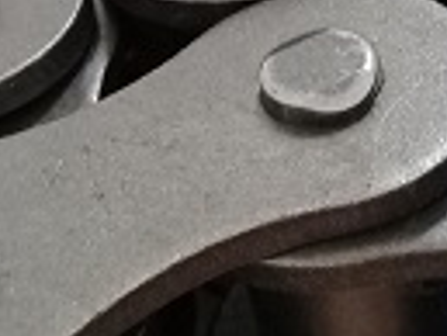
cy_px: 114
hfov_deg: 20.3
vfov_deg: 15.4
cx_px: 333
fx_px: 1241
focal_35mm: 96
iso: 320
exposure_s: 1/17
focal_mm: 3.3
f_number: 2.2
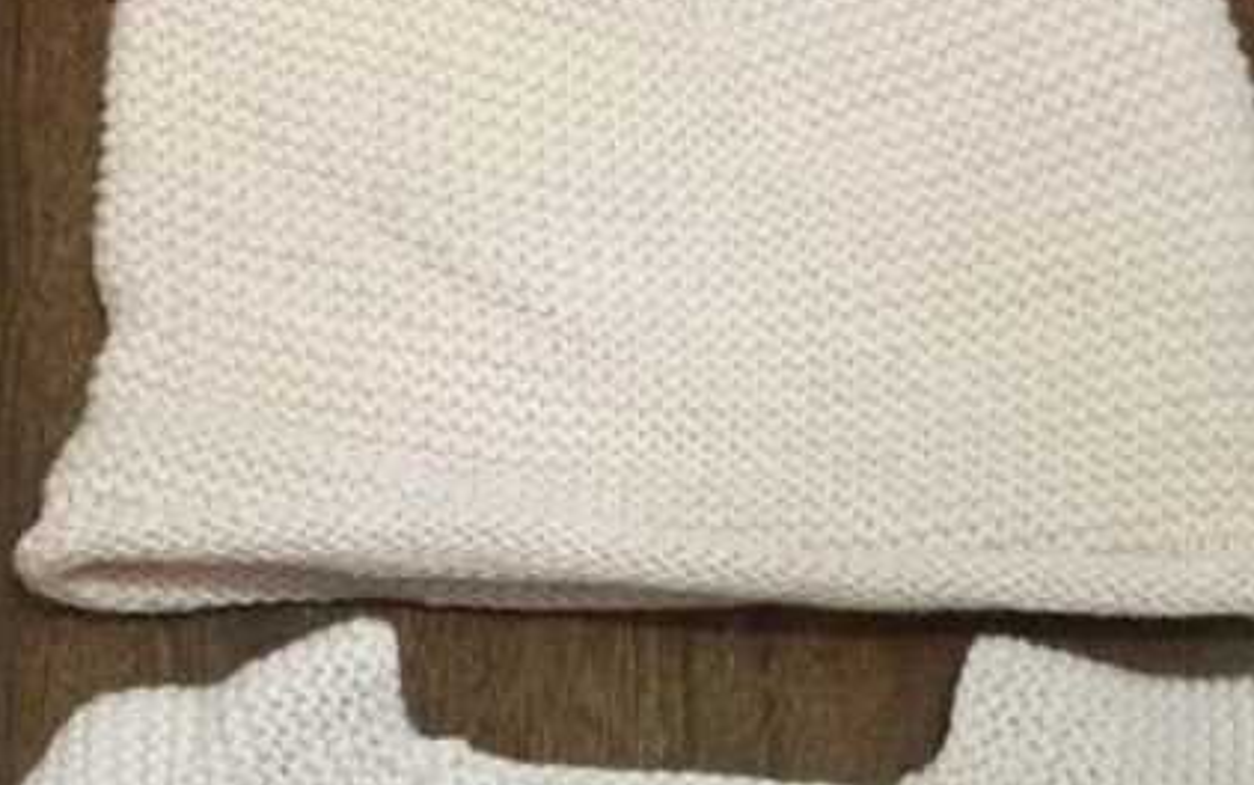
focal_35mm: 97
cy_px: 1200
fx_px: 3316
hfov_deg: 21.4
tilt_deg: -80.0
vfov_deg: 12.8
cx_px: 793
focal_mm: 4.15
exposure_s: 1/17
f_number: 2.2
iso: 160
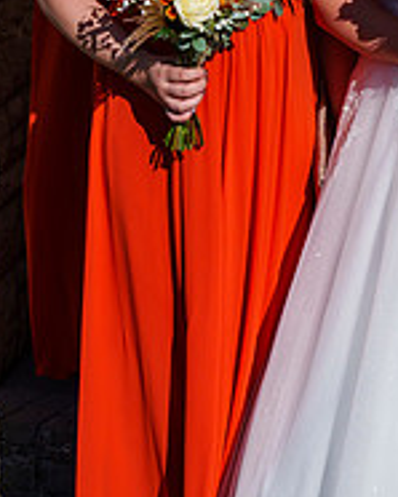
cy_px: -62
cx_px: 531
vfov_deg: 13.8
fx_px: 2001
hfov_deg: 11.1
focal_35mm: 136
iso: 200
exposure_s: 1/5000
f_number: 4.5
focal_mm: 40
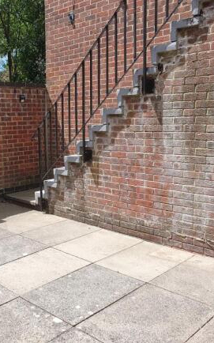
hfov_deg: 33.5
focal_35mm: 37
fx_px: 345
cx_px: 45
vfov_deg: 52.8
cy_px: 171
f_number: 2.4
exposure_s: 1/932
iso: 50
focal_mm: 4.32
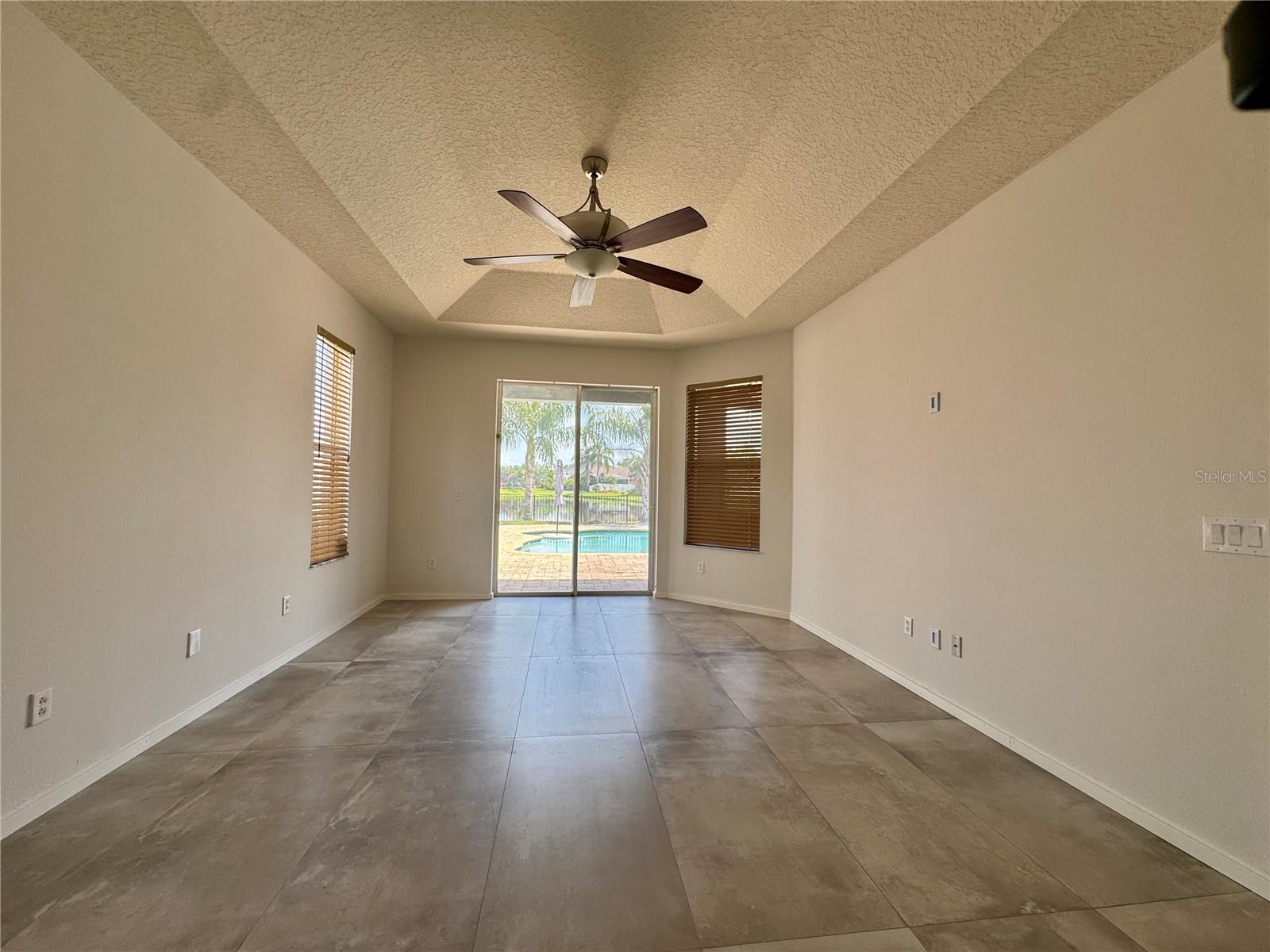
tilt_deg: +1.0
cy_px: 476
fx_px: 514
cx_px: 635
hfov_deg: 102.1
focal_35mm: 14
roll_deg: -1.1
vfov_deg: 85.7
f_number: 2.2
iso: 40
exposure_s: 1/179
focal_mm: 2.22
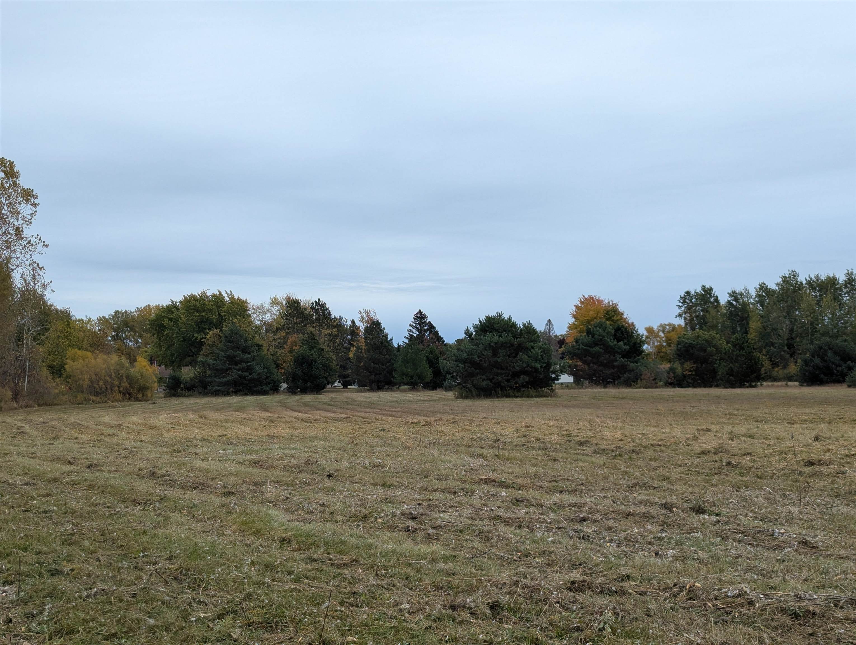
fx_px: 1189
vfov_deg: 30.3
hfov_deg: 39.6
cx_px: 428
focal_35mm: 48
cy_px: 322
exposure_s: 1/894
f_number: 1.85
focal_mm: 6.81
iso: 56
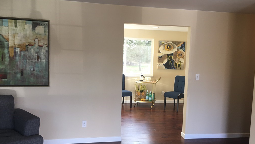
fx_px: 216
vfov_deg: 36.7
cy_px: 78
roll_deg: -2.2
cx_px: 128
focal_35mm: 32
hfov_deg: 61.0
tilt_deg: -5.4
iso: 25
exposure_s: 1/30
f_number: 2.2
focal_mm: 4.15
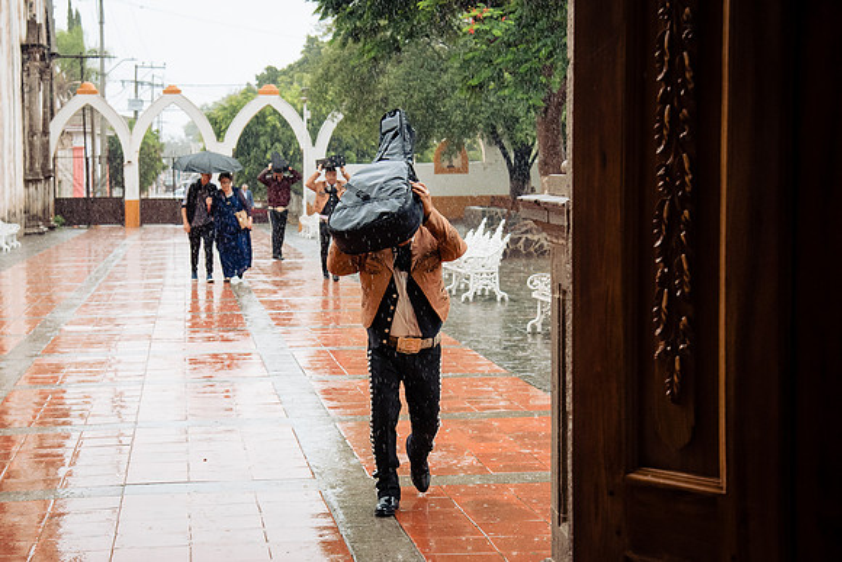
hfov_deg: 27.8
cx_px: 366
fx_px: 1699
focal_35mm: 73
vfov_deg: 18.8
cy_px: 238
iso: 2000
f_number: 5.6
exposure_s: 1/400
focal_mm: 50
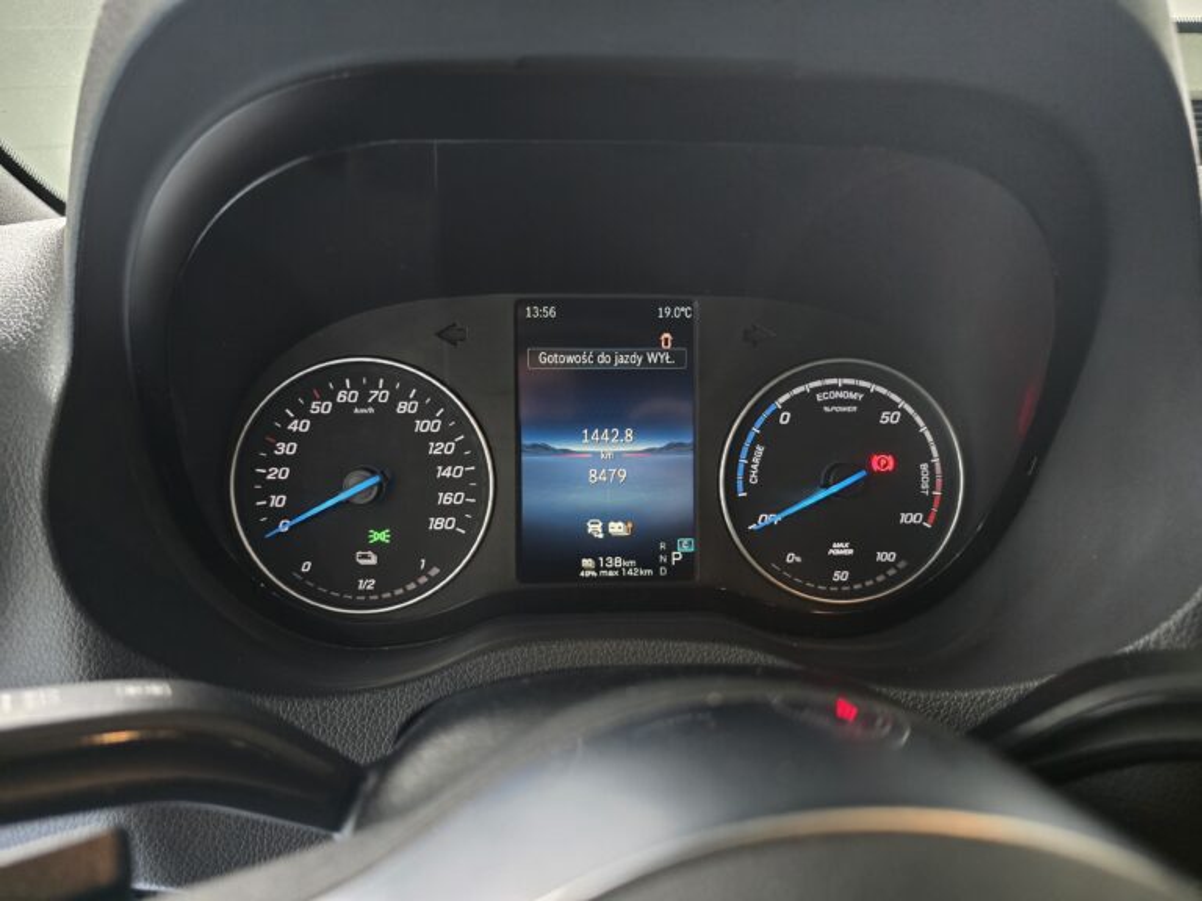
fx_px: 799
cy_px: 450
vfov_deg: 58.9
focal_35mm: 23
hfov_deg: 73.9
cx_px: 601
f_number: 1.7
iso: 1600
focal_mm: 6.3
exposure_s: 1/30
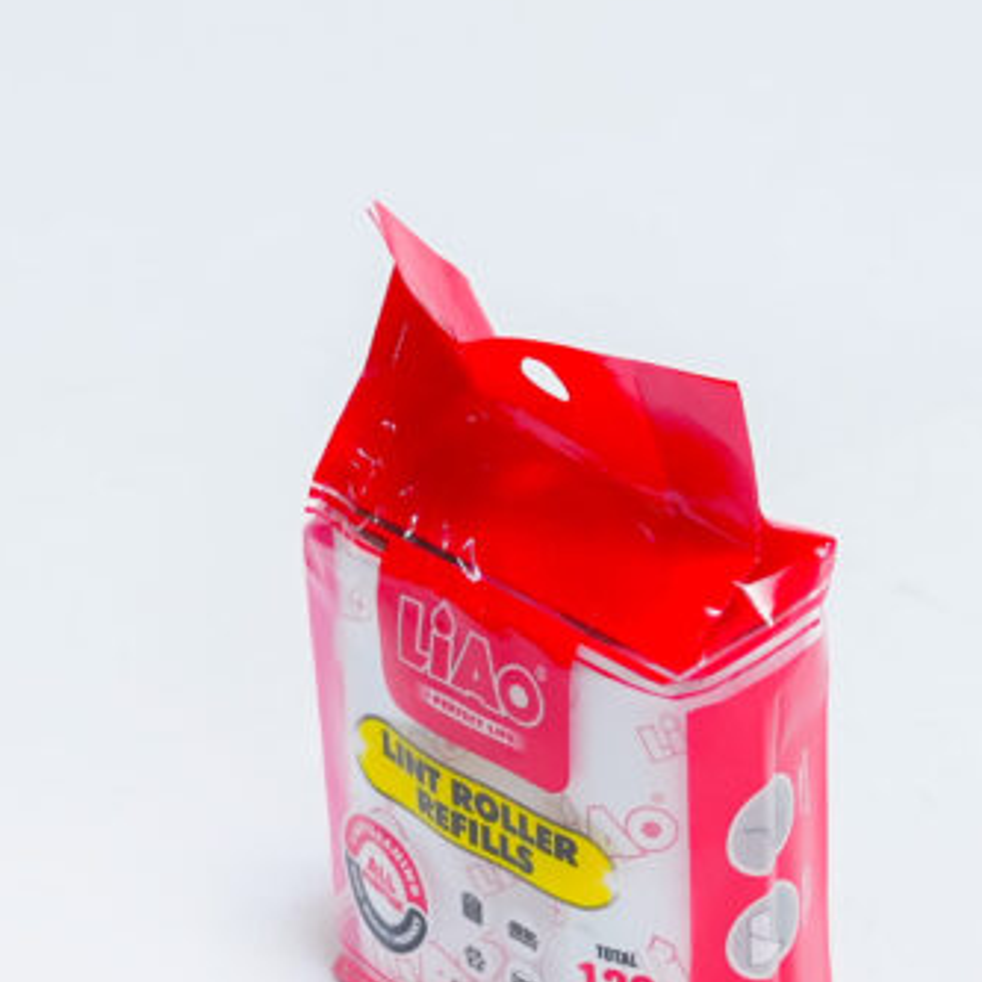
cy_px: 641
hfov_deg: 11.5
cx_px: 554
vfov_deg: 11.5
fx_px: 4878
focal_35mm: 152
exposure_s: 1/125
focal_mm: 57
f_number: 11
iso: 3200
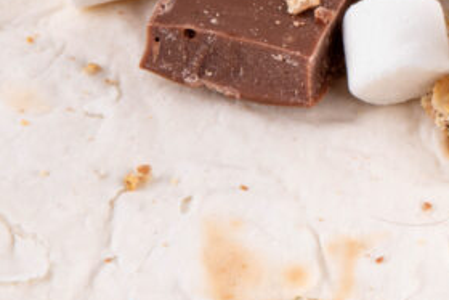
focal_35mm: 407
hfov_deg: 5.0
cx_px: 576
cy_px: -124
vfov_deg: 3.4
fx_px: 5079
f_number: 20
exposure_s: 1/160
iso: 100
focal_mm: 95
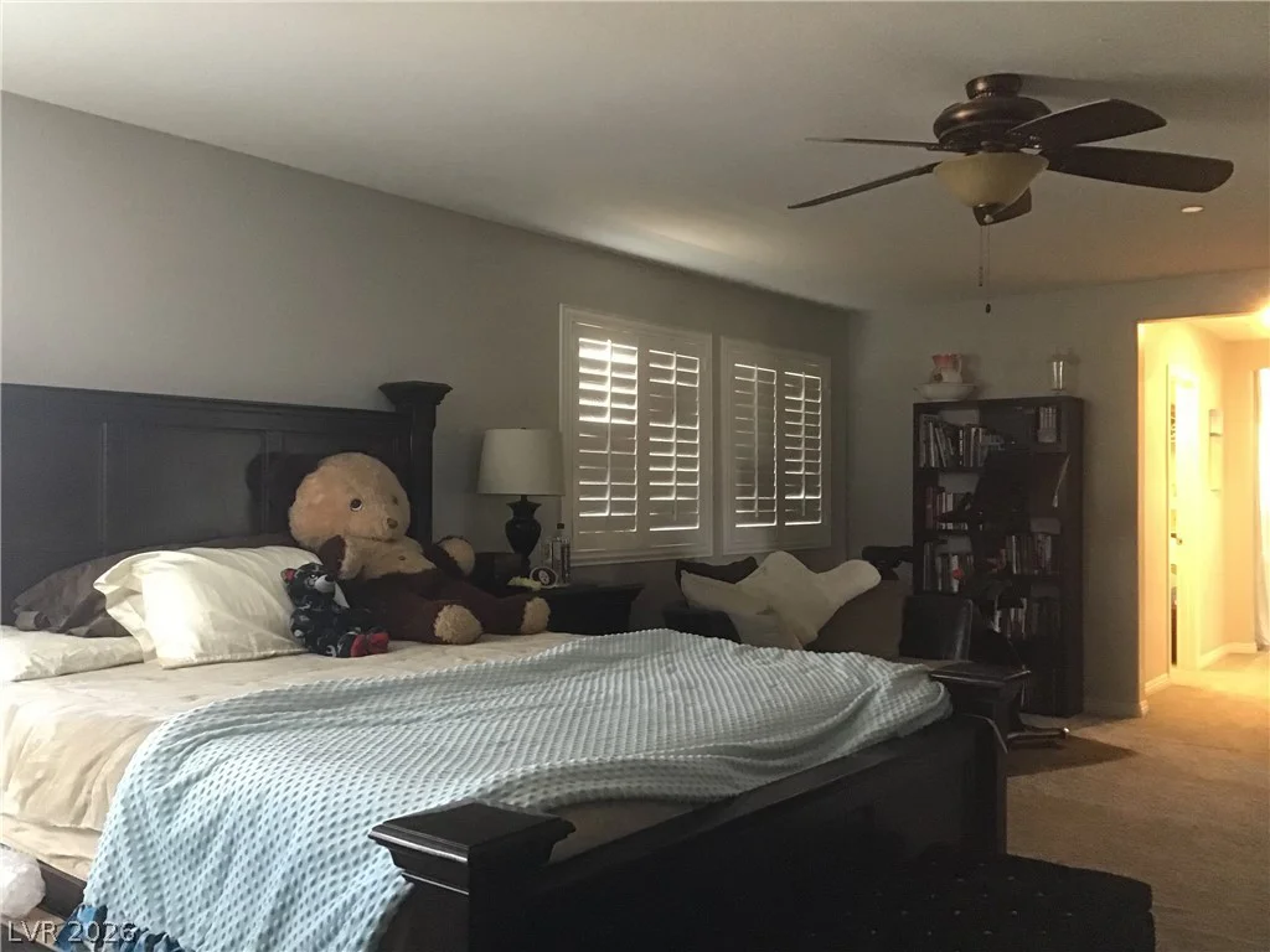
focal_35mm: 31
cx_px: 635
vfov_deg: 45.4
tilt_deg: -0.1
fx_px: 1137
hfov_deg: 58.4
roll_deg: -0.3
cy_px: 476
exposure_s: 1/15
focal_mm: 3.3
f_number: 2.4
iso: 200
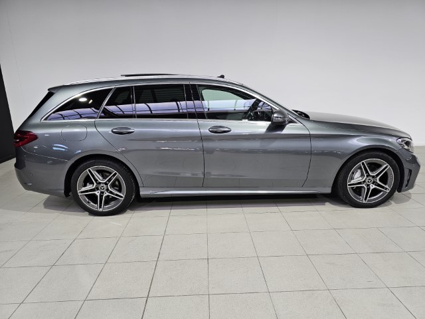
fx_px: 282
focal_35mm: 23
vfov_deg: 58.9
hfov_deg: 73.9
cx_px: 212
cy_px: 160
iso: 125
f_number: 1.7
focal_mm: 6.3
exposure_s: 1/190
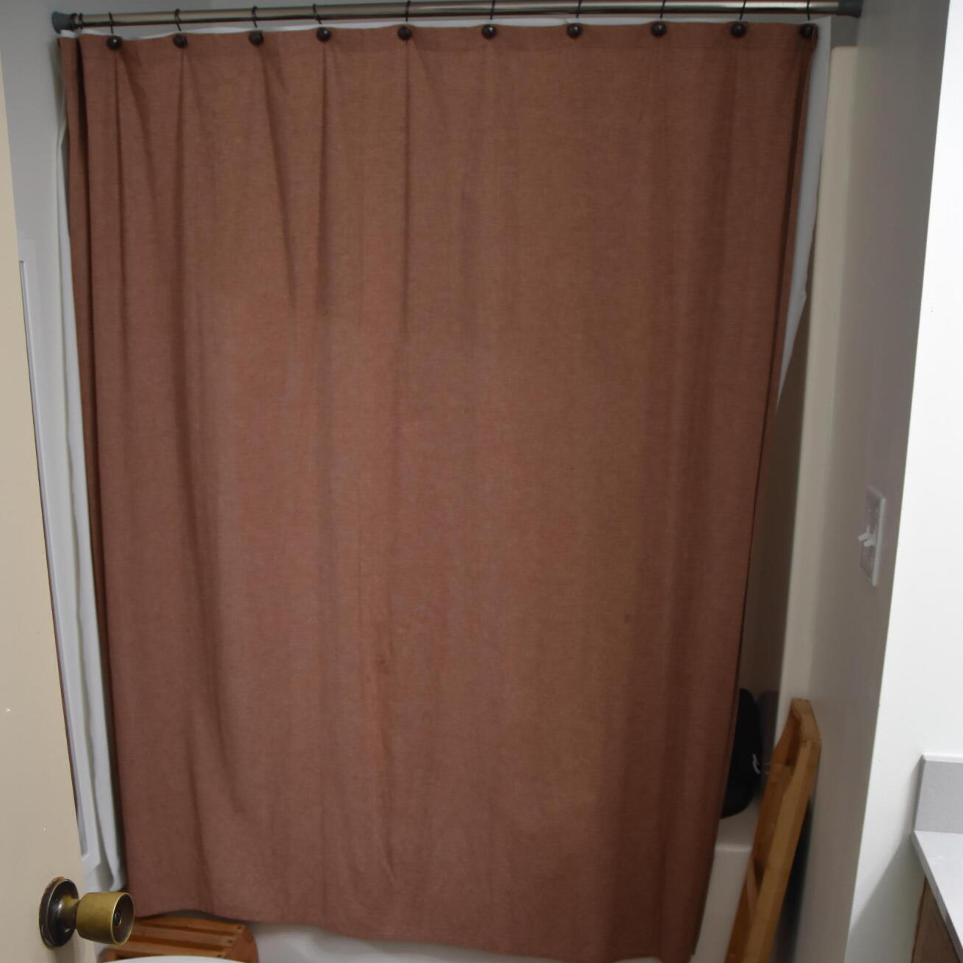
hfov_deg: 47.2
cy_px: 677
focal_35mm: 35
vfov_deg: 46.1
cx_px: 484
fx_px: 1102
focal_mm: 18
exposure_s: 1/60
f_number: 3.5
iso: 800
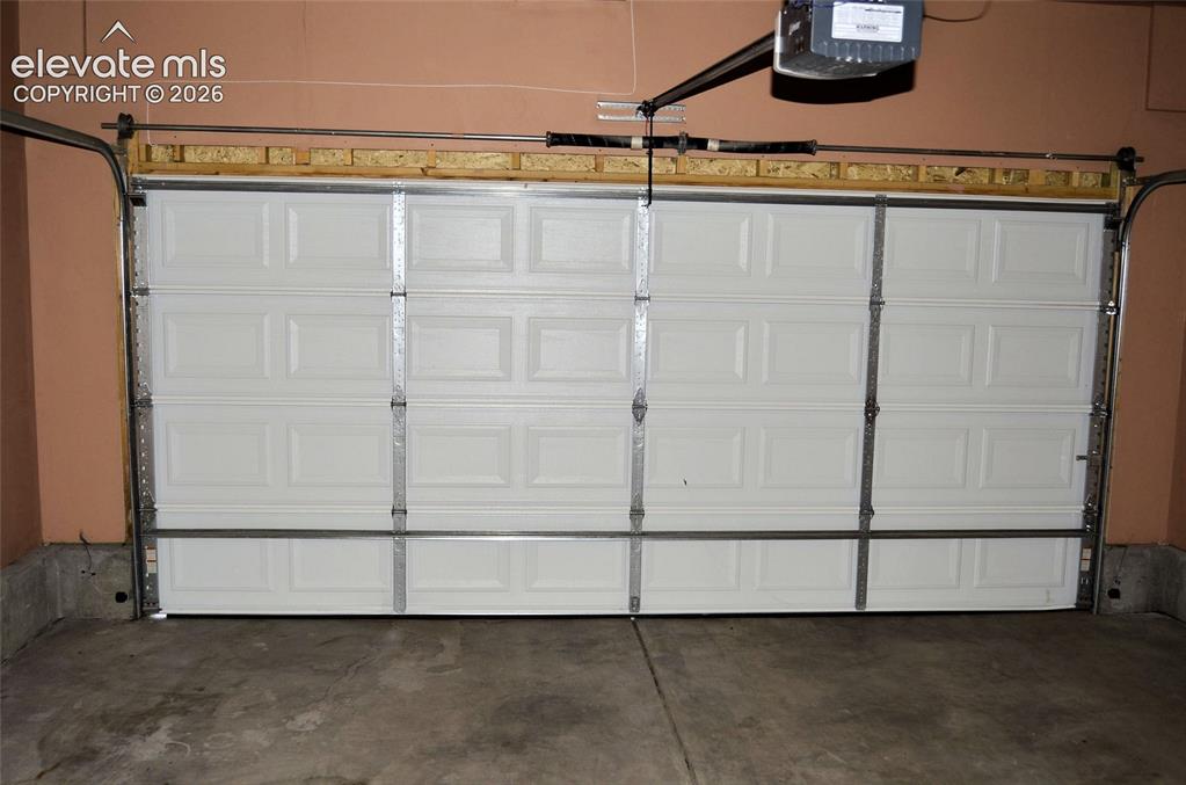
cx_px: 593
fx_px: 1085
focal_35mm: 33
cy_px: 392
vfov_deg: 39.8
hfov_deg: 57.3
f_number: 3.5
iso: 200
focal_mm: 22
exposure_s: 1/80
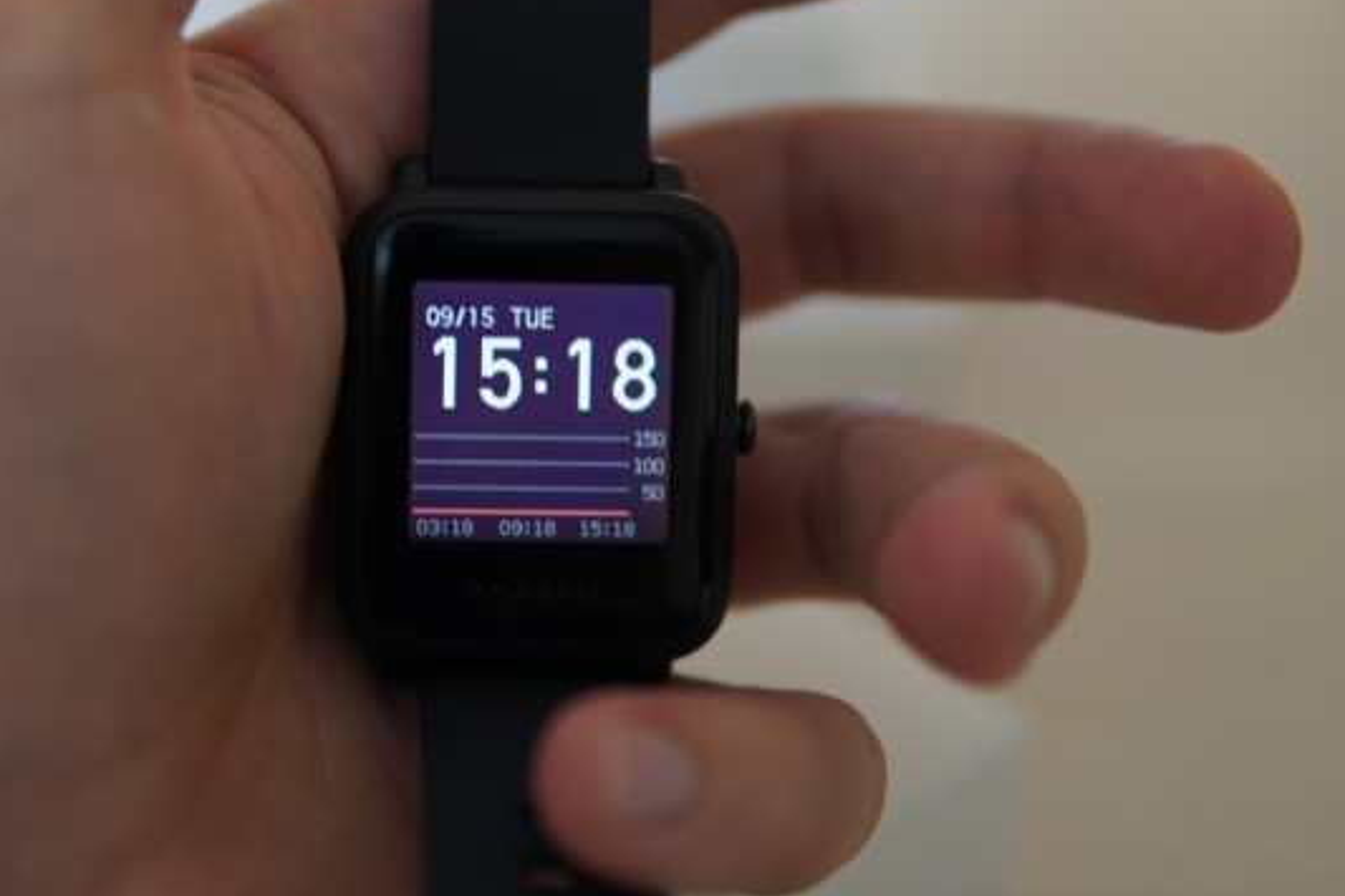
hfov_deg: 30.8
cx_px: 479
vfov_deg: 20.9
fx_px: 2428
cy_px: 377
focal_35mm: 65
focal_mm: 30
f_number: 1.6
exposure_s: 1/13
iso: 100
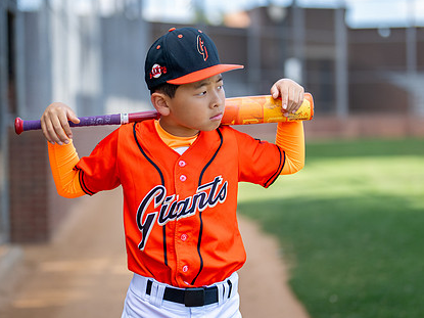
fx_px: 943
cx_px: 201
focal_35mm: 77
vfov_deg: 19.1
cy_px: 154
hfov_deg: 25.3
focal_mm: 50
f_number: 1.2
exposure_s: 1/2000
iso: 125
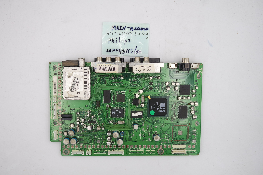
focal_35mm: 43
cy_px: 88
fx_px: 314
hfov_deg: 45.4
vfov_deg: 31.2
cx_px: 132
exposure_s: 1/125
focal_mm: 16
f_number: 4.5
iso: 160
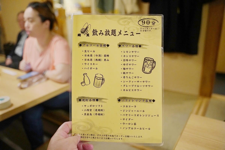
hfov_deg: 65.5
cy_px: 75
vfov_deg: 46.4
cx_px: 112
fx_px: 175
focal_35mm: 28
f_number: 2.8
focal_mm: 28
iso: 4000
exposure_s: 1/160
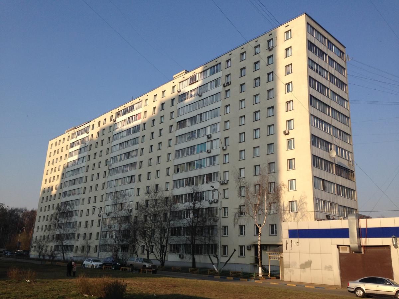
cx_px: 200
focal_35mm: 33
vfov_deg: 42.9
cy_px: 150
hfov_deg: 55.4
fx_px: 380
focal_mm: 4.12
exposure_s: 1/1323
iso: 50
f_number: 2.4
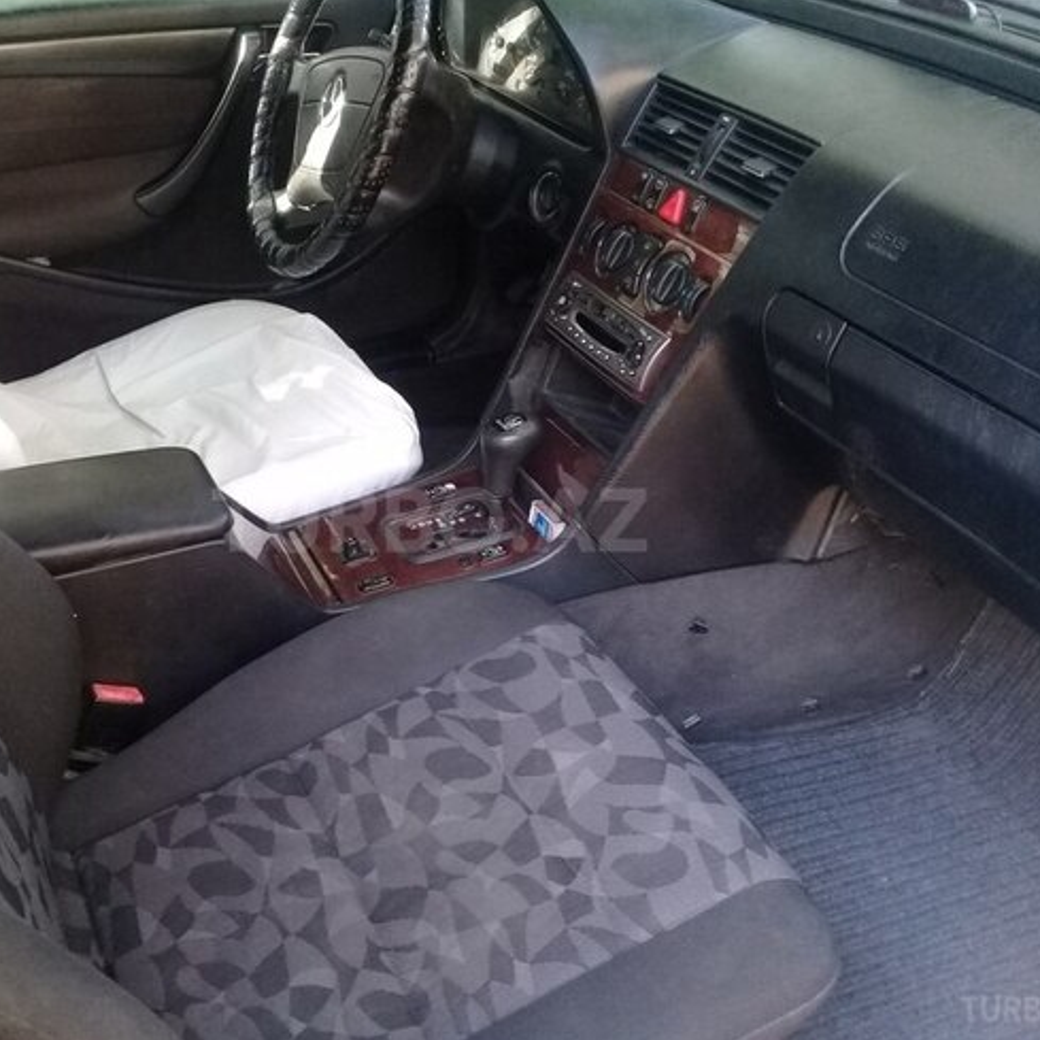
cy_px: 520
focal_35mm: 37
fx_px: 1258
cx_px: 430
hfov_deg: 44.7
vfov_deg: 44.9
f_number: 2.2
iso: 200
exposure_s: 1/24
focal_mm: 3.3
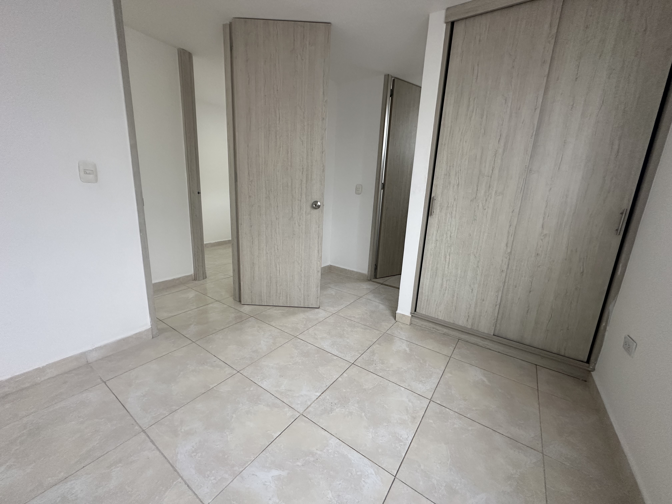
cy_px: 252
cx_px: 336
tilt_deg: -12.9
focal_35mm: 14
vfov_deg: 85.7
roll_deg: -3.4
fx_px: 272
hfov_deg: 102.1
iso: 250
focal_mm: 2.22
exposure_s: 1/120
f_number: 2.2
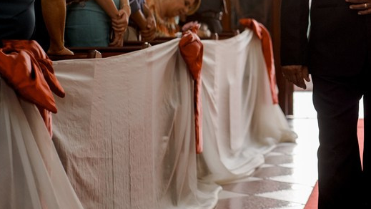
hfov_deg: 16.7
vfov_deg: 9.7
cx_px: 420
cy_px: 17
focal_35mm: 124
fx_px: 1220
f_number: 2.8
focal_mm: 50
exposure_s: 1/160
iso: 400
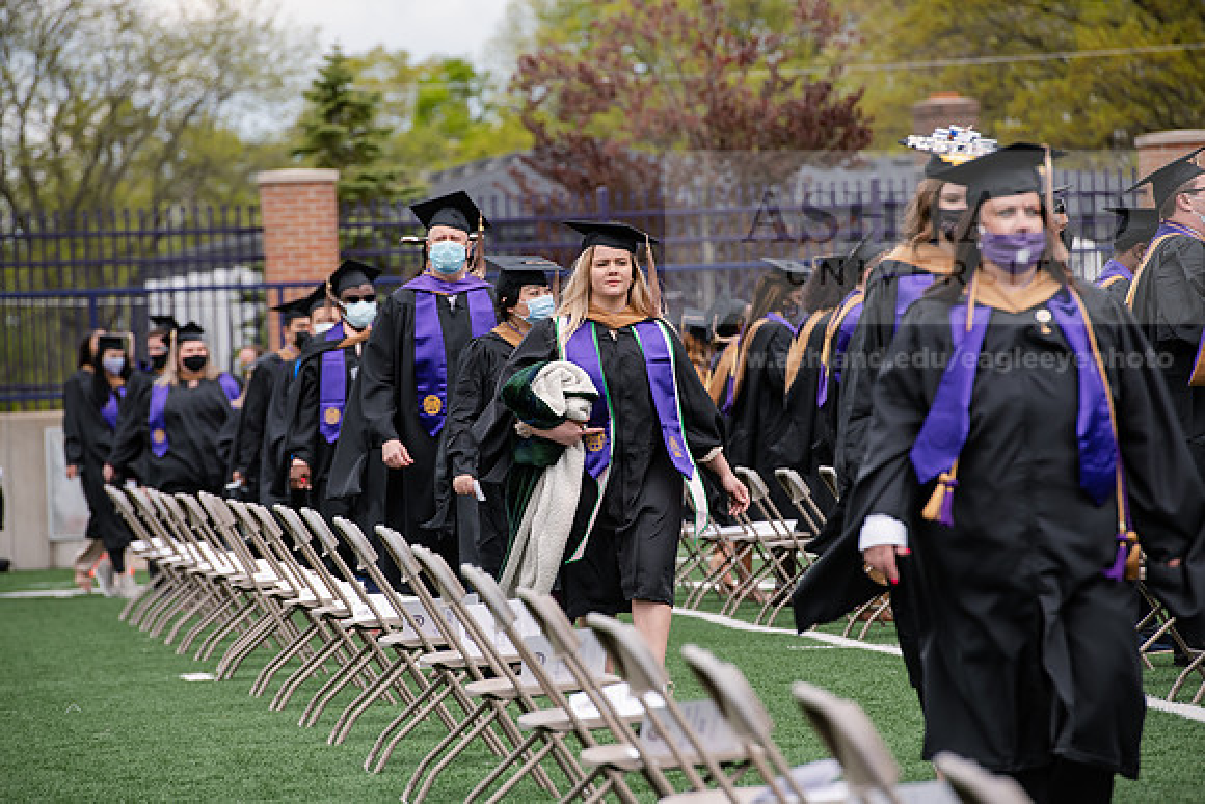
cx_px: 602
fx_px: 6696
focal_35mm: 200
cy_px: 402
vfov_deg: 6.9
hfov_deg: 10.3
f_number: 5.6
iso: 250
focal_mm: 200
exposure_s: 1/640
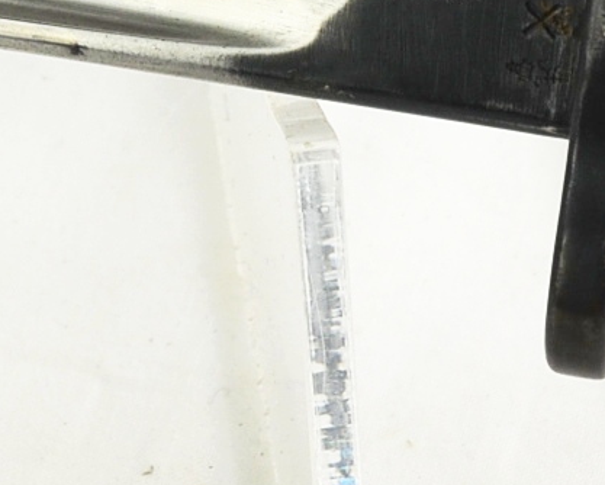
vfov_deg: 4.7
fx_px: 5947
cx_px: -49
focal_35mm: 332
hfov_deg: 5.8
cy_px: -77
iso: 200
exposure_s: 1/160
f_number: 6.3
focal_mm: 40
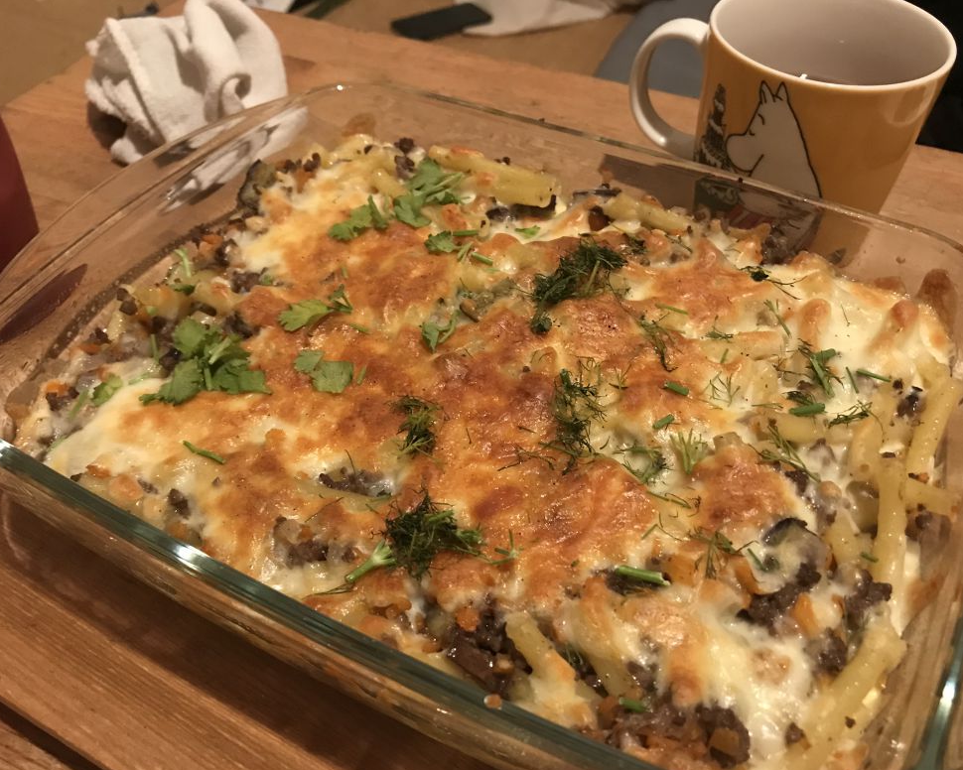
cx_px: 497
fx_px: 855
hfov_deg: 58.8
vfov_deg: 48.5
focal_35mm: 30
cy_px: 394
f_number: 1.8
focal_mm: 3.99
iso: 100
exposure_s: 1/8
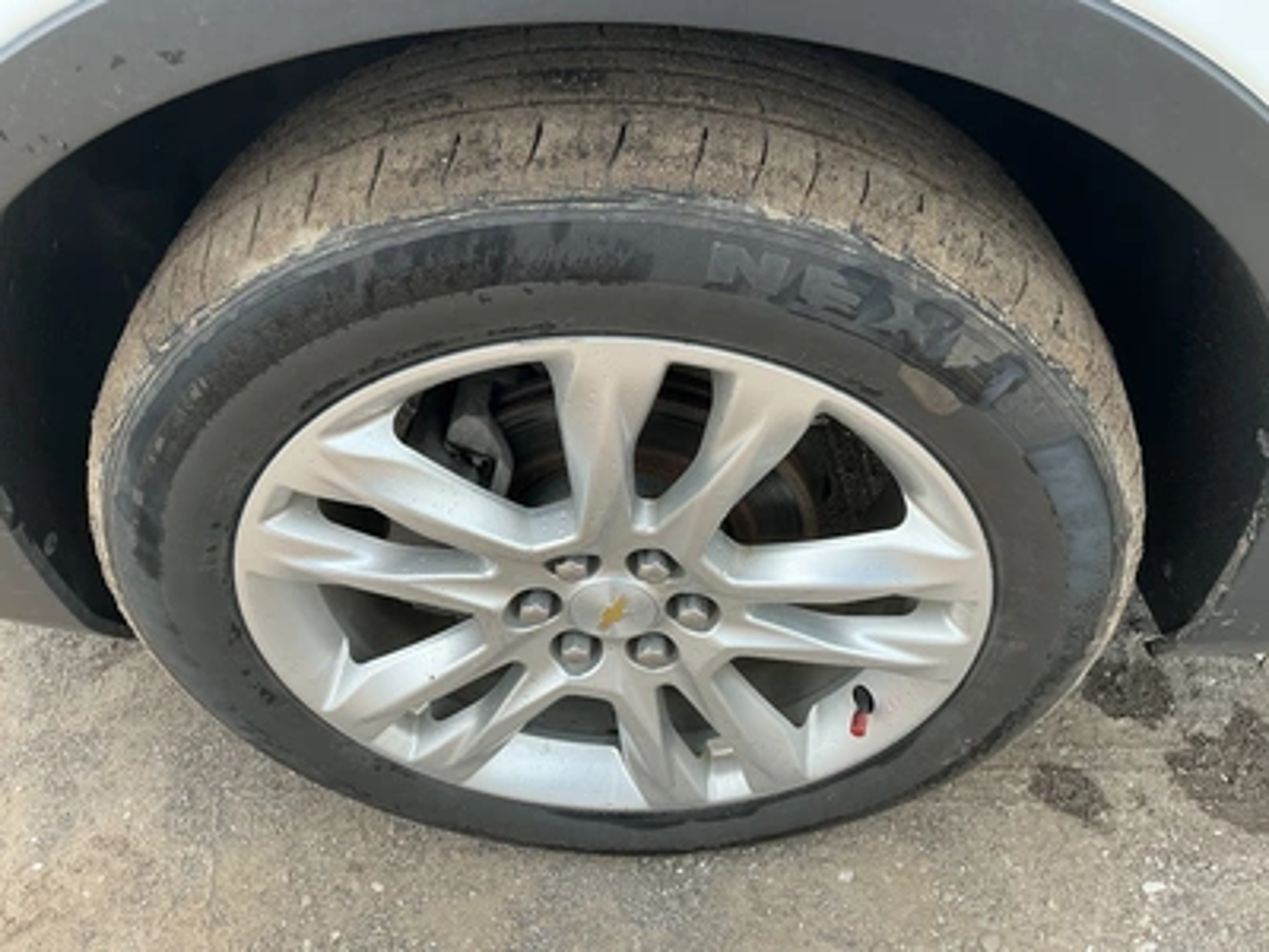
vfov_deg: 49.7
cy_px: 476
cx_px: 634
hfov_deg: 63.4
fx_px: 1026
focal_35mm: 28
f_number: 1.8
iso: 25
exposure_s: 1/383
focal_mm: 3
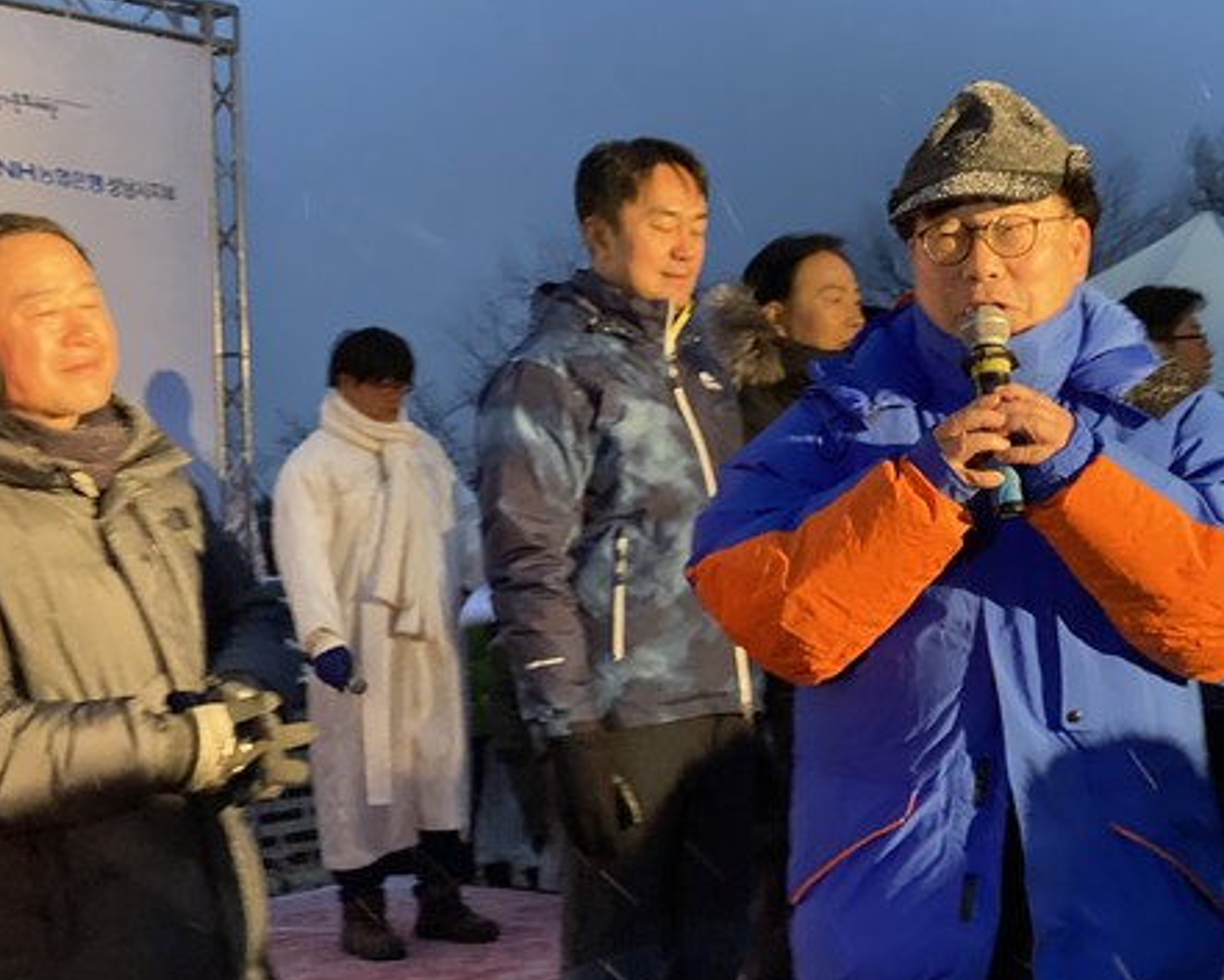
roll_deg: +2.1
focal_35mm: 69
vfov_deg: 22.2
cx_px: 624
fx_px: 2500
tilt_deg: -0.1
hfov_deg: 27.5
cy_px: 466
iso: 640
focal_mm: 6
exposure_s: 1/40
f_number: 2
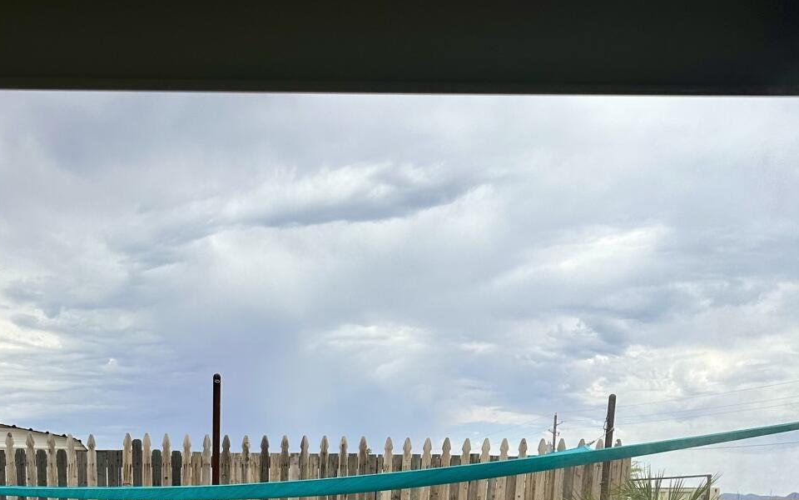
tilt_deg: -14.2
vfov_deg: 20.2
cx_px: 230
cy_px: 792
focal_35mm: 53
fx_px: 1154
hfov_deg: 37.5
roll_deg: -0.7
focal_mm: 6.86
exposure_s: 1/4762
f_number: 1.78
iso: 80
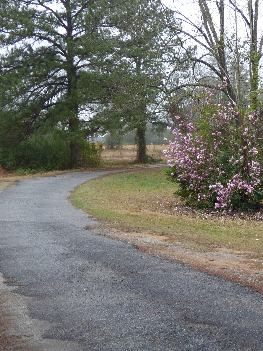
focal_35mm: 61
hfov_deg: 23.9
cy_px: 174
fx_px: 618
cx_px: 171
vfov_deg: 31.7
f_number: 3.7
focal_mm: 7.79
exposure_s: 1/160
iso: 100
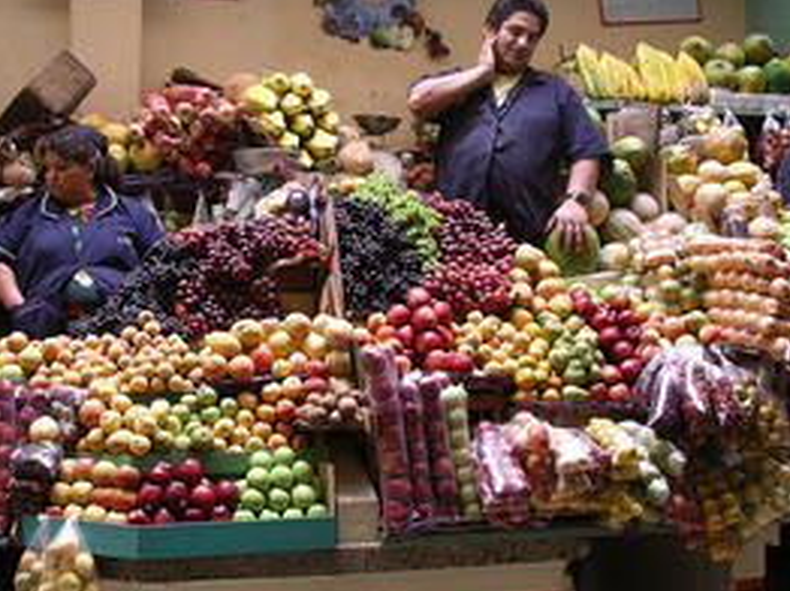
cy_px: 286
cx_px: 318
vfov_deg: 26.5
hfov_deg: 34.9
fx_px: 1254
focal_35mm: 55
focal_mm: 7.8
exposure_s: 1/22
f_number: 2.8
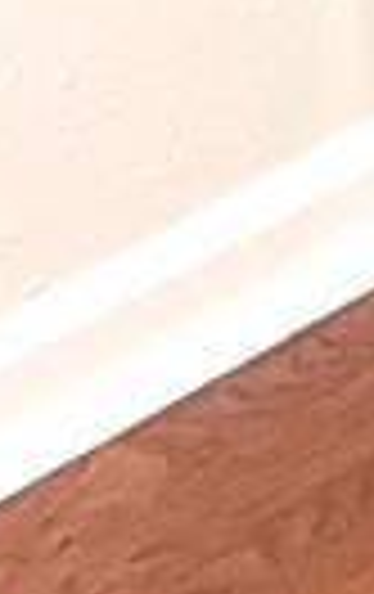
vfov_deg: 7.8
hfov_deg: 4.4
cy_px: -1062
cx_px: 2185
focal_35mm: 238
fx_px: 3865
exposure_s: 1/30
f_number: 1.8
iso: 250
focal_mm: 3
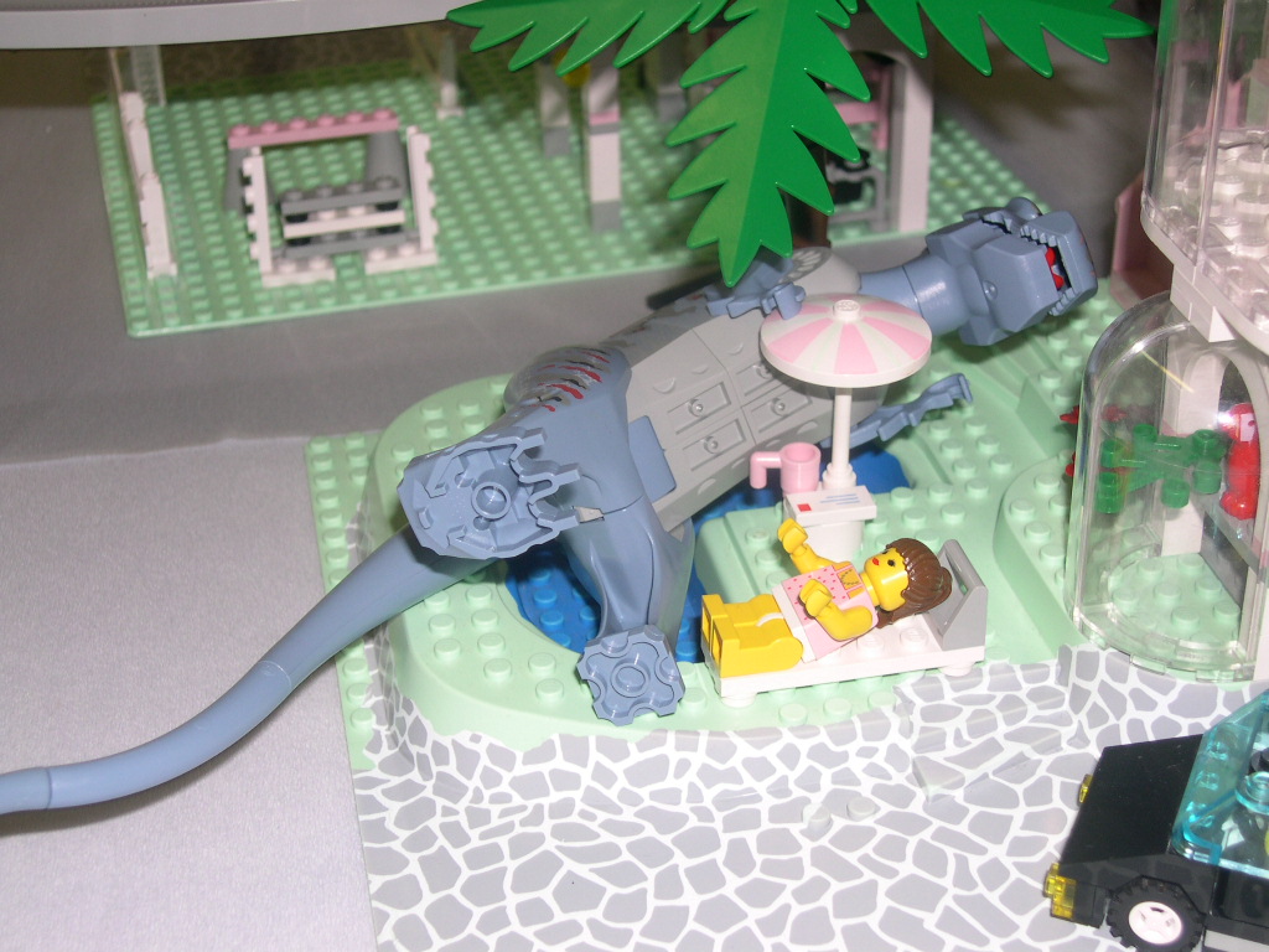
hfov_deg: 33.8
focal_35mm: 57
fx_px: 2090
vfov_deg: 25.7
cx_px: 634
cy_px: 476
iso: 100
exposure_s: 1/60
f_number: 3.4
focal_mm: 12.2
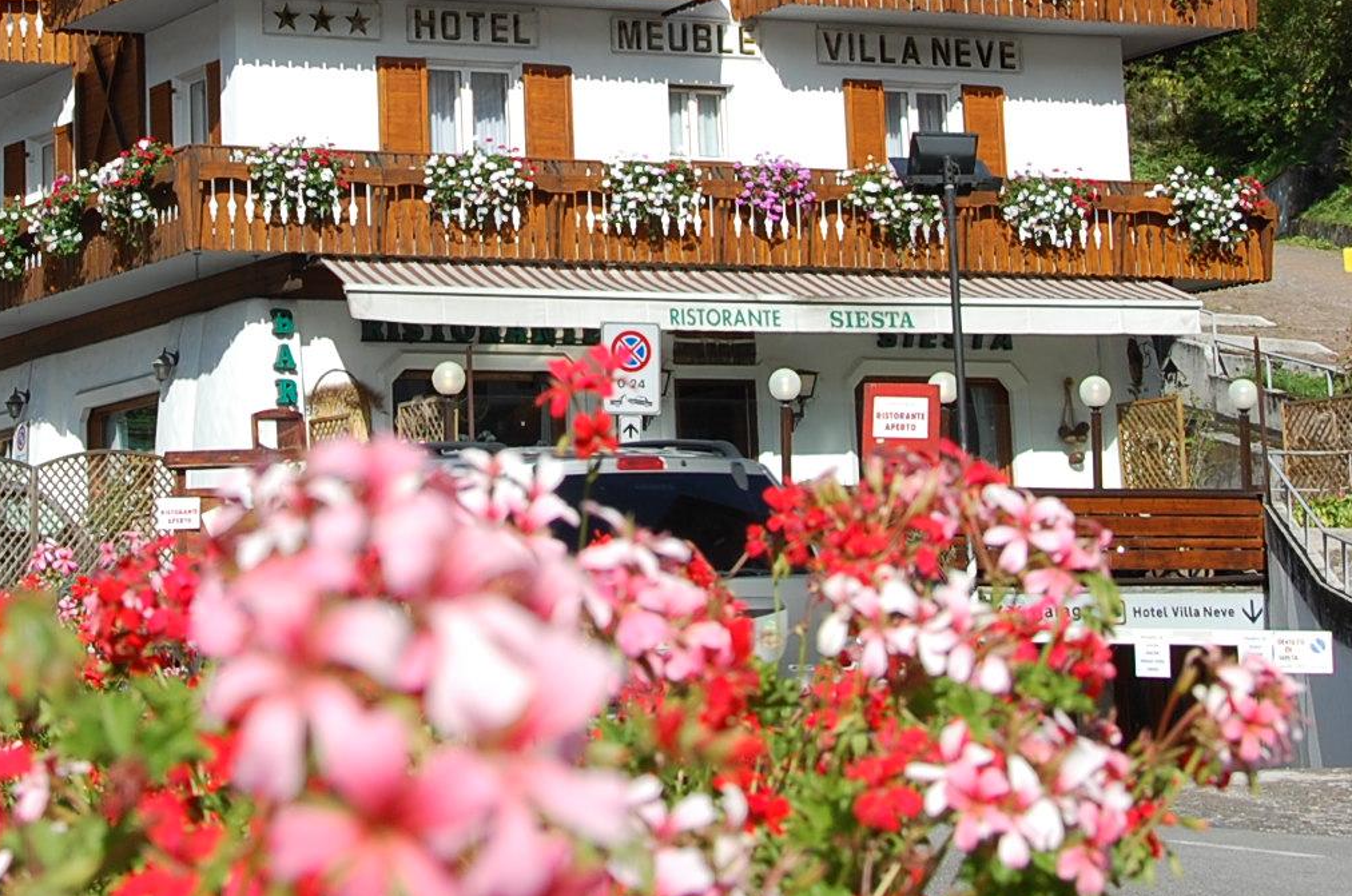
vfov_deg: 12.5
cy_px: -76
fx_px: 4011
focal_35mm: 107
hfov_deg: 19.1
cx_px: 446
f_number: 9
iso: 200
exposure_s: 1/320
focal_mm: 32
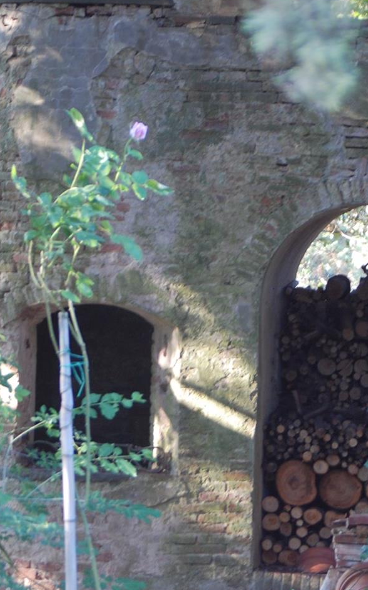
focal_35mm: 188
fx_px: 3018
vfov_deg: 11.1
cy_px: 318
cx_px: 189
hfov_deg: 7.0
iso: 400
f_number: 5.6
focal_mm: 72
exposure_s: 1/13
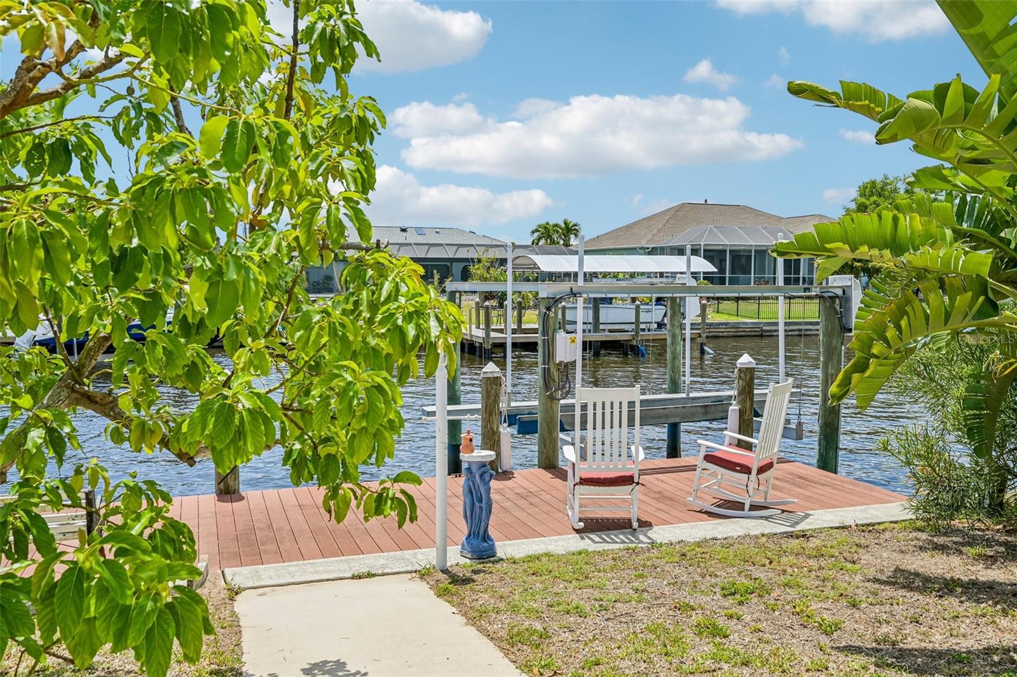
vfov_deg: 45.7
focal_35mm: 28
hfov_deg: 64.6
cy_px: 338
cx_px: 508
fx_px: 805
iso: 400
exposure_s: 1/1250
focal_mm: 28.5
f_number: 8
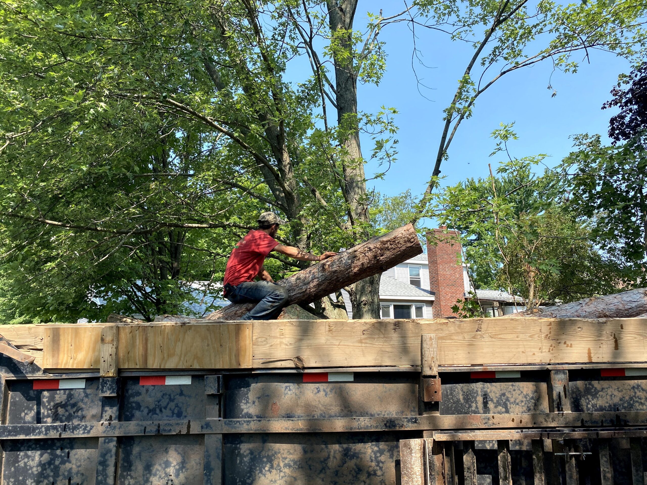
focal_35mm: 26
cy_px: 242
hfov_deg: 67.3
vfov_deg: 53.1
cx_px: 324
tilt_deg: +11.5
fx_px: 486
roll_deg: +1.6
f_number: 1.8
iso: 32
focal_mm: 4.25
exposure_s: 1/1053
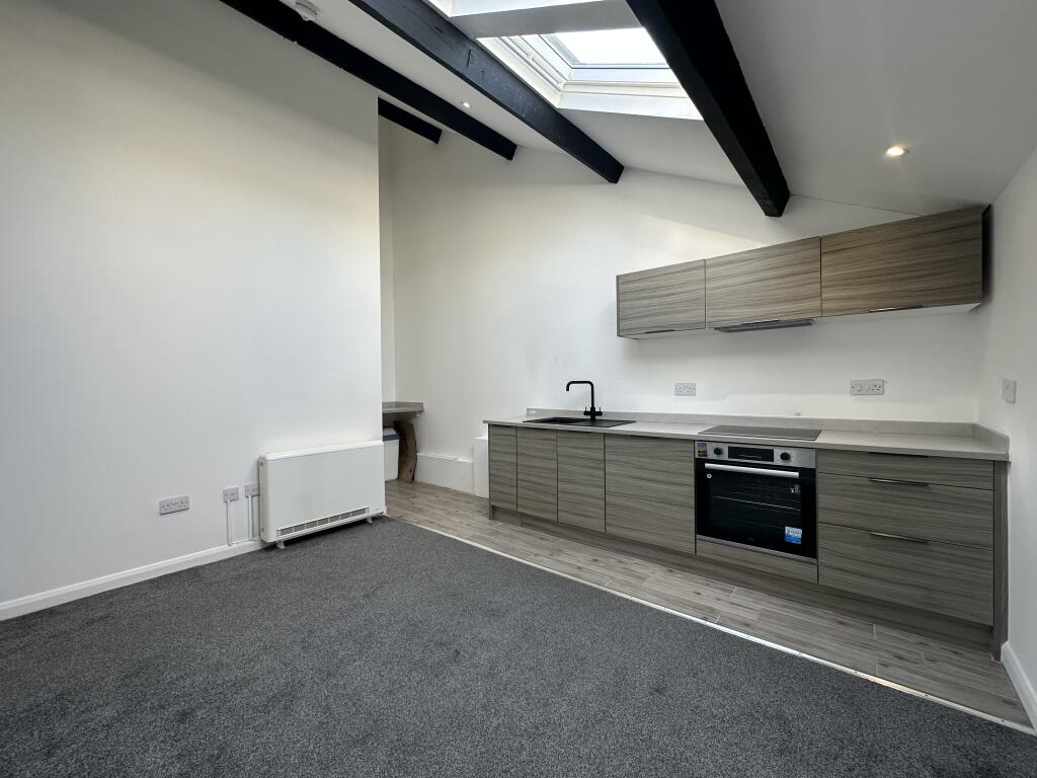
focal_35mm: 14
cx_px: 518
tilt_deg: -0.6
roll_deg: +1.0
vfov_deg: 85.7
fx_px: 419
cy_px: 389
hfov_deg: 102.1
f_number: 2.2
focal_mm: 2.22
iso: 80
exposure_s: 1/99
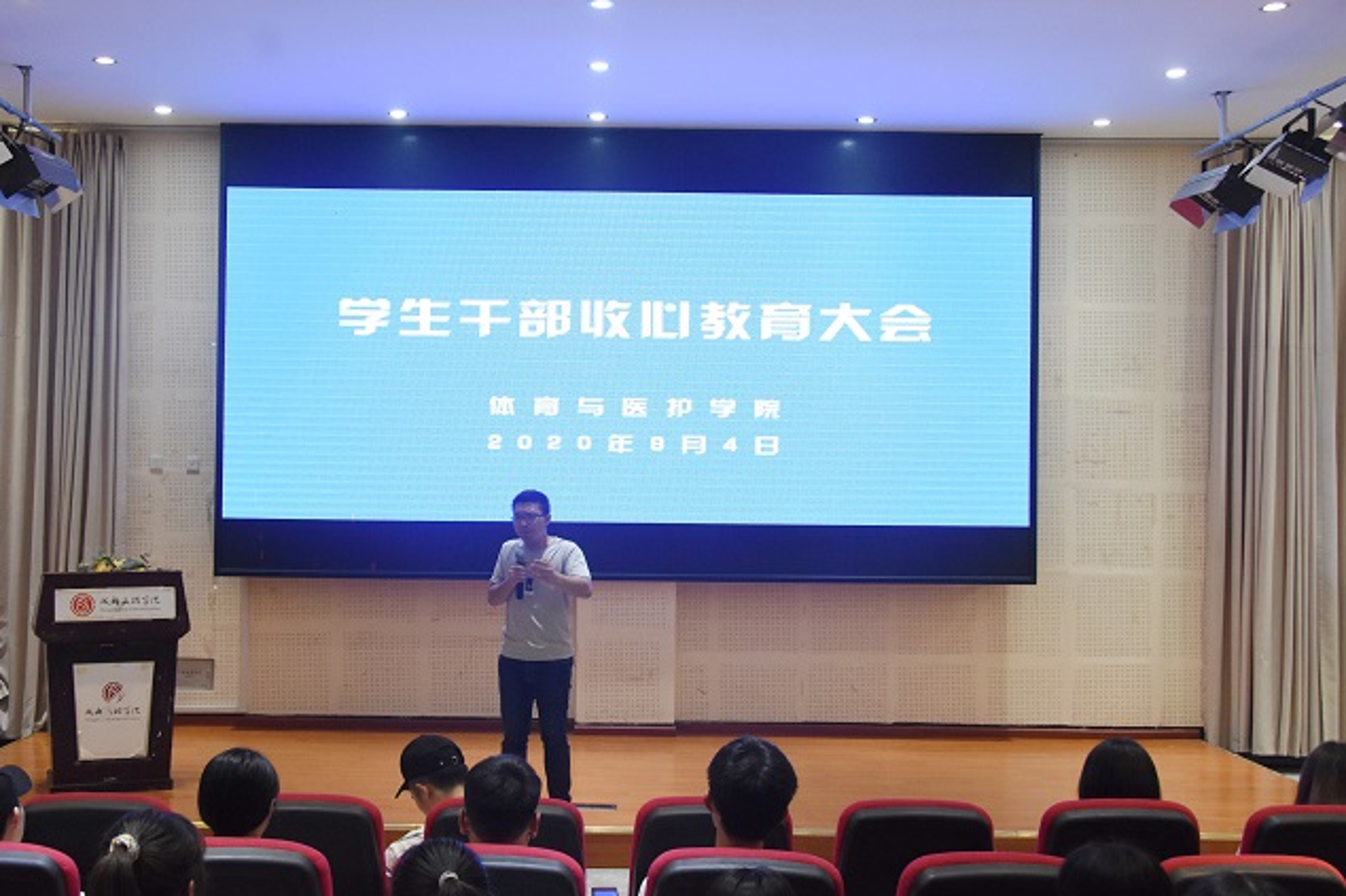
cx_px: 617
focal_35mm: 43
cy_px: 460
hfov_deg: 45.4
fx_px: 1607
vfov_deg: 31.2
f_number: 5
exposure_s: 1/100
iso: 2000
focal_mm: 26
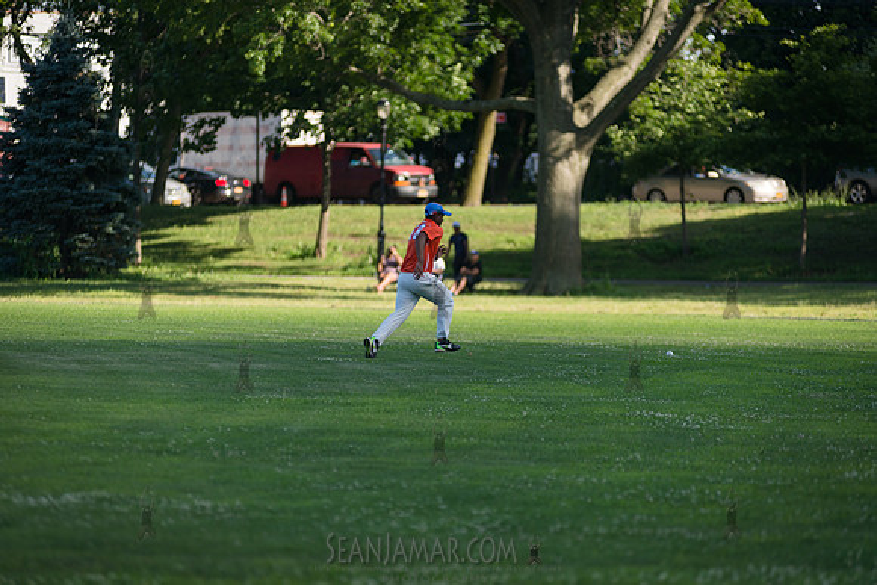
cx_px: 438
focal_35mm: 200
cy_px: 292
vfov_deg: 6.9
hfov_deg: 10.3
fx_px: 4873
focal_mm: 200
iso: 200
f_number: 2.8
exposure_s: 1/2500
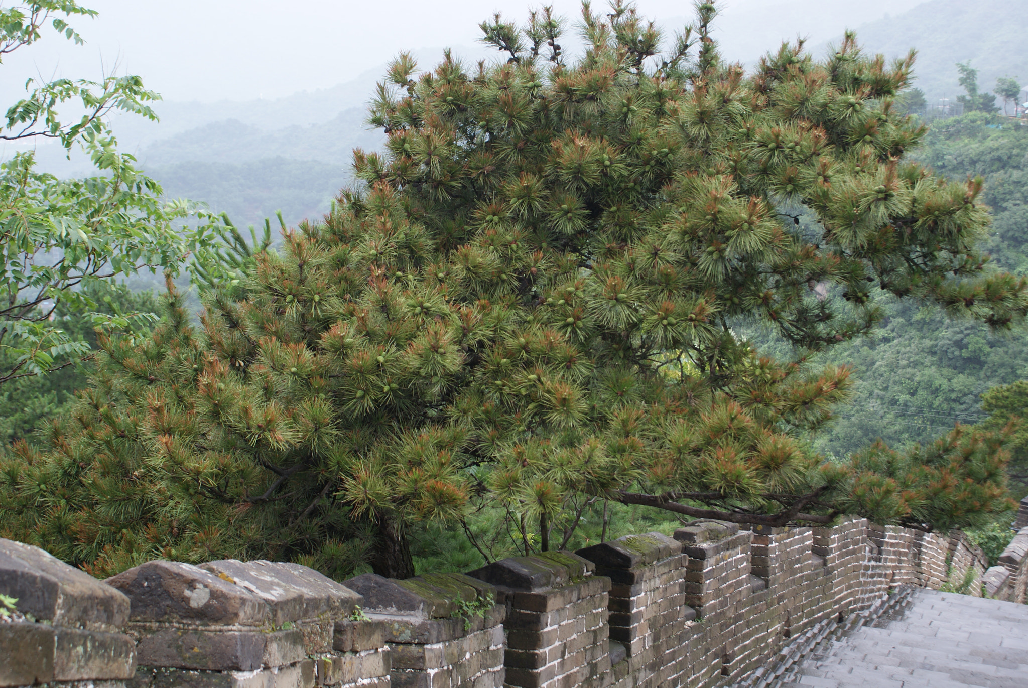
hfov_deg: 43.6
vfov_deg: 29.9
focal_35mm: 45
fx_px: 1287
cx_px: 514
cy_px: 344
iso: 100
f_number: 5
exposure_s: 1/60
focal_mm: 30
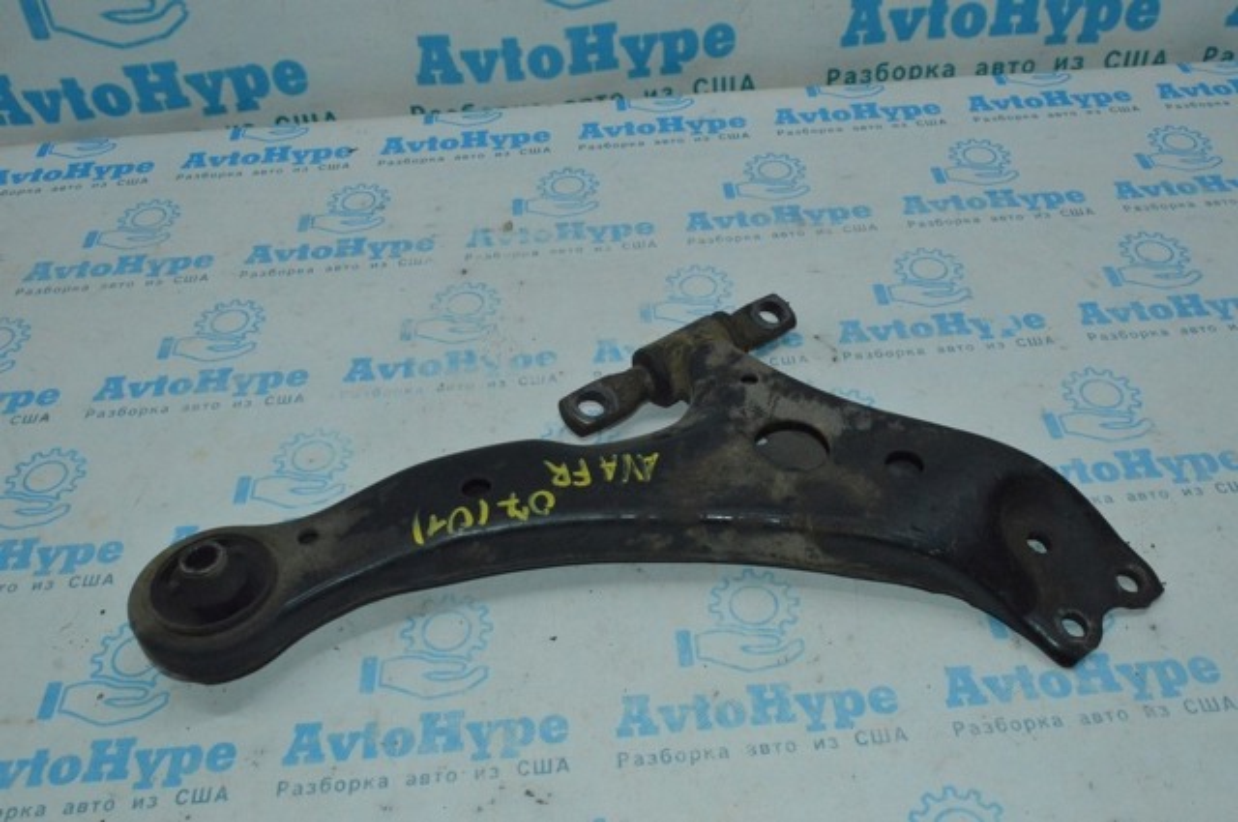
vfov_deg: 39.9
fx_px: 1133
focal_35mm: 33
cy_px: 411
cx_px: 619
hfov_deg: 57.3
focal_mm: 22
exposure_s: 1/200
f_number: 16
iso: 3600
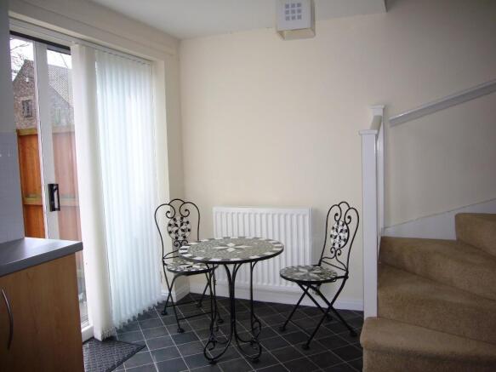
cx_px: 248
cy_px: 186
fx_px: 401
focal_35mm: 28
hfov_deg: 63.5
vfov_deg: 49.7
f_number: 2.8
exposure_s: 1/160
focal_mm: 4.6
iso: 80
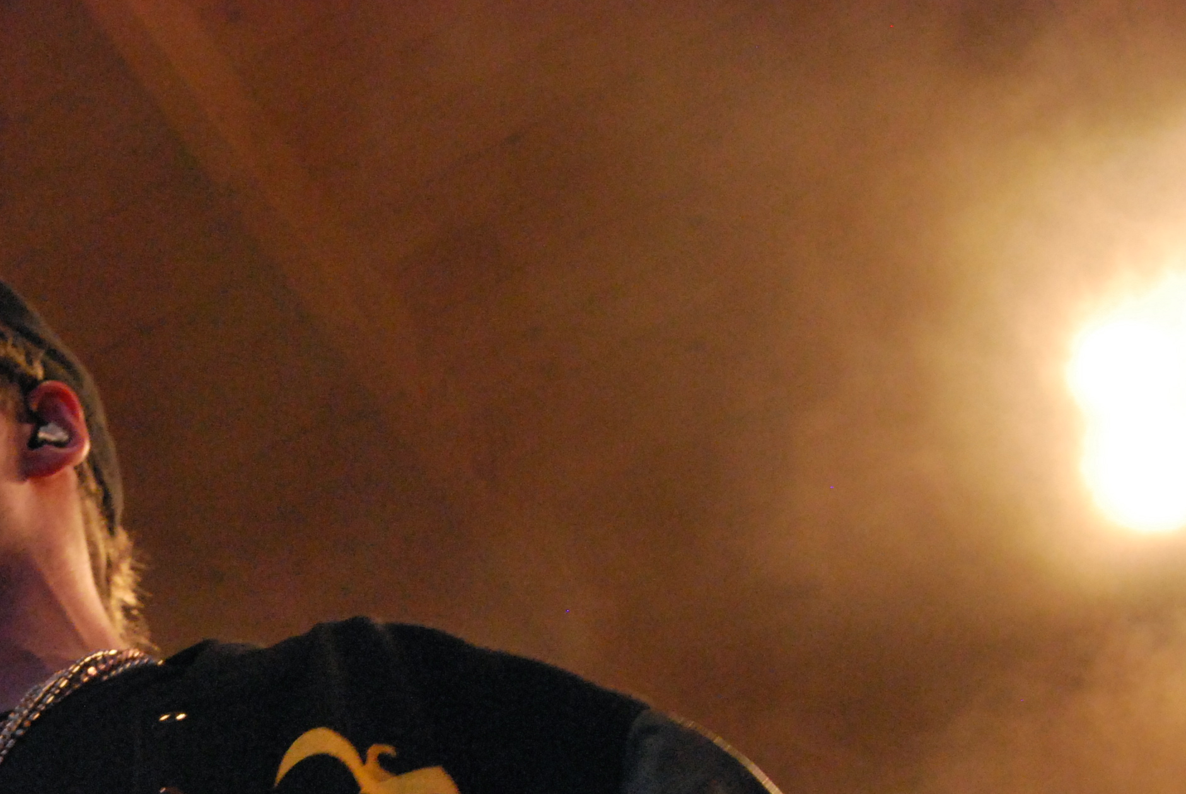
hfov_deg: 19.1
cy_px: 812
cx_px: 90
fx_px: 3463
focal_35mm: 105
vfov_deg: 12.9
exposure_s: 1/200
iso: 1600
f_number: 7.1
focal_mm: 34
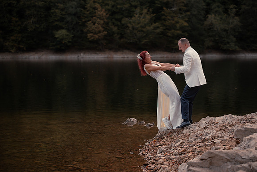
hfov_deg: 24.6
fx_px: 588
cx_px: 128
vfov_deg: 16.6
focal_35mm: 82
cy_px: 86
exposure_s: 1/1000
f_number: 3.2
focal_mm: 80
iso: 640
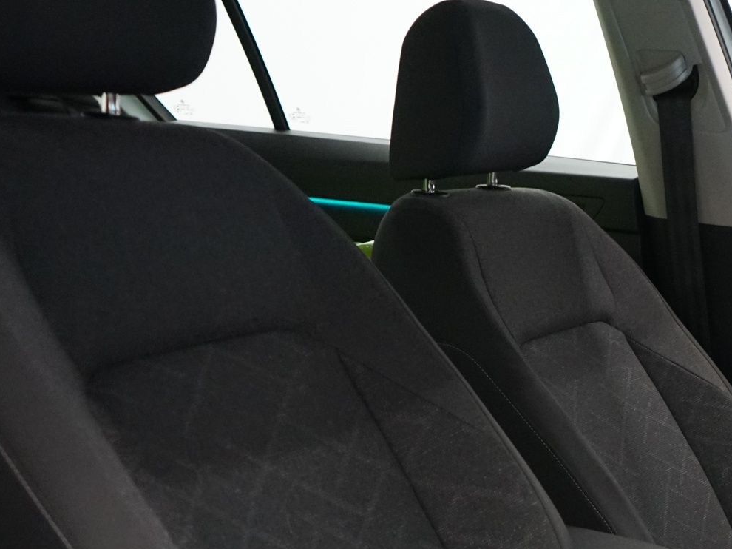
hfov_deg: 26.3
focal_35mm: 68
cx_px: 814
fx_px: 1438
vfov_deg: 21.0
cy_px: 522
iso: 3200
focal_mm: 28
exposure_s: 1/160
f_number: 3.5
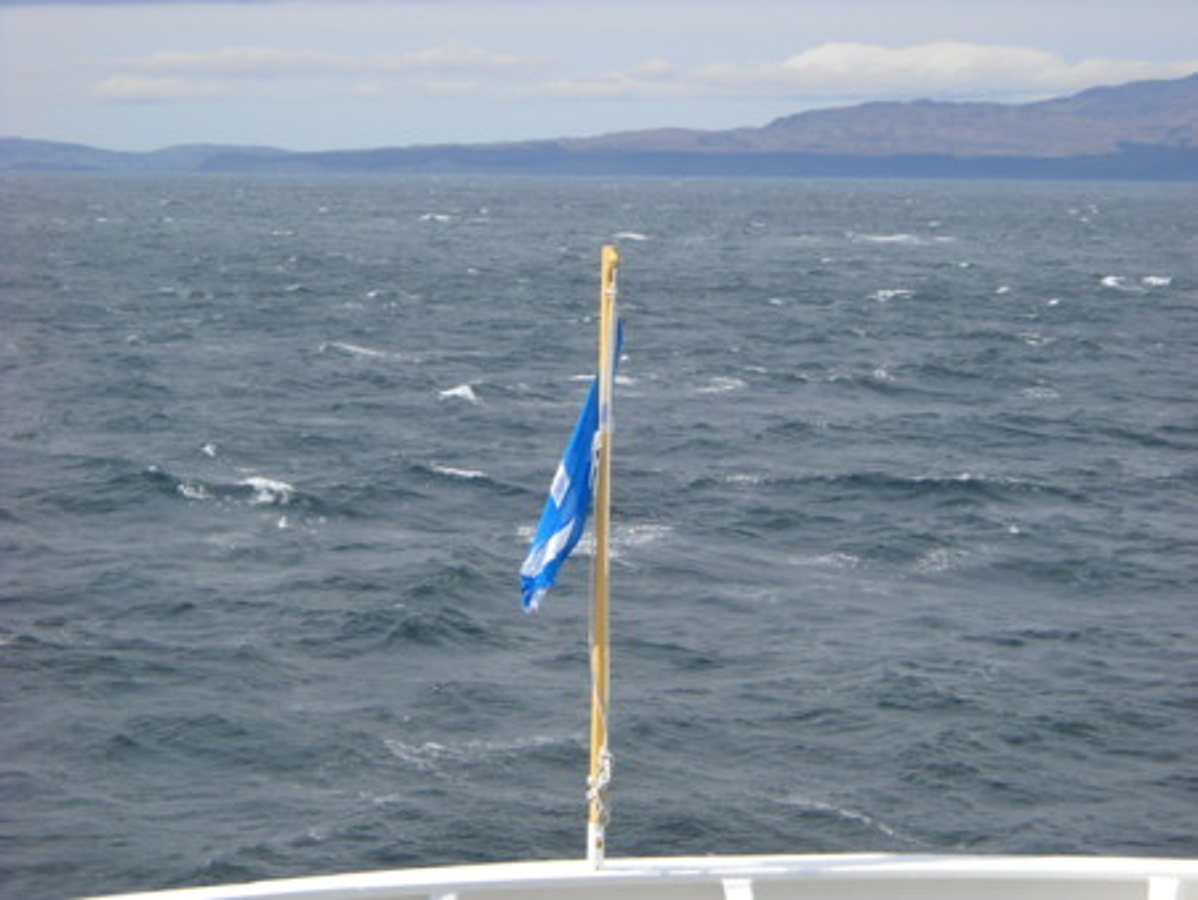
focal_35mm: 105
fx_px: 3636
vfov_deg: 14.1
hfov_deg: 18.7
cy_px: 450
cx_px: 599
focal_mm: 17.48
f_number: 9.4
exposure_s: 1/129
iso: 64
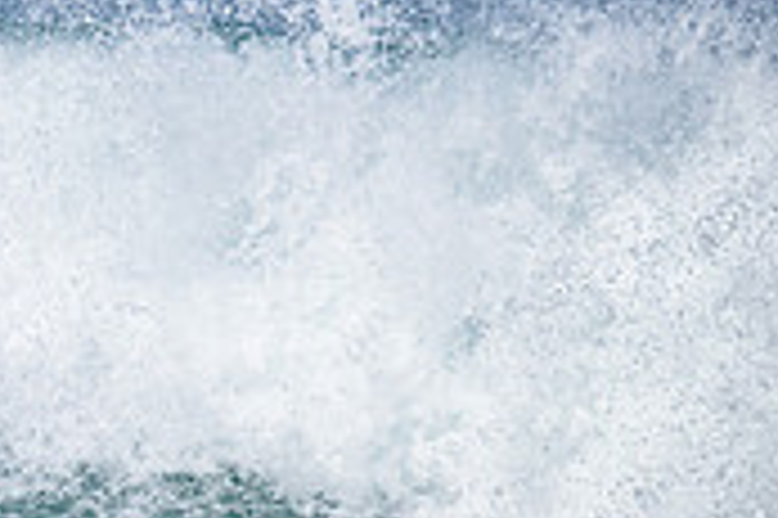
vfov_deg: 0.7
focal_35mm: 2050
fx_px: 44260
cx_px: -508
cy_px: 164
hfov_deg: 1.0
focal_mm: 610
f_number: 11
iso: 720
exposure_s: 1/2000
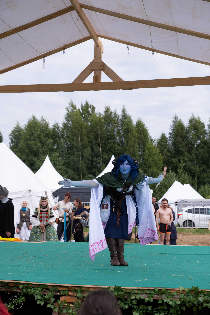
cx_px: 105
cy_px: 158
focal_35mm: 58
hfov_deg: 23.4
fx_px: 507
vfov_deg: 34.5
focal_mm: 38.8
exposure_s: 1/1000
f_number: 4
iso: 160
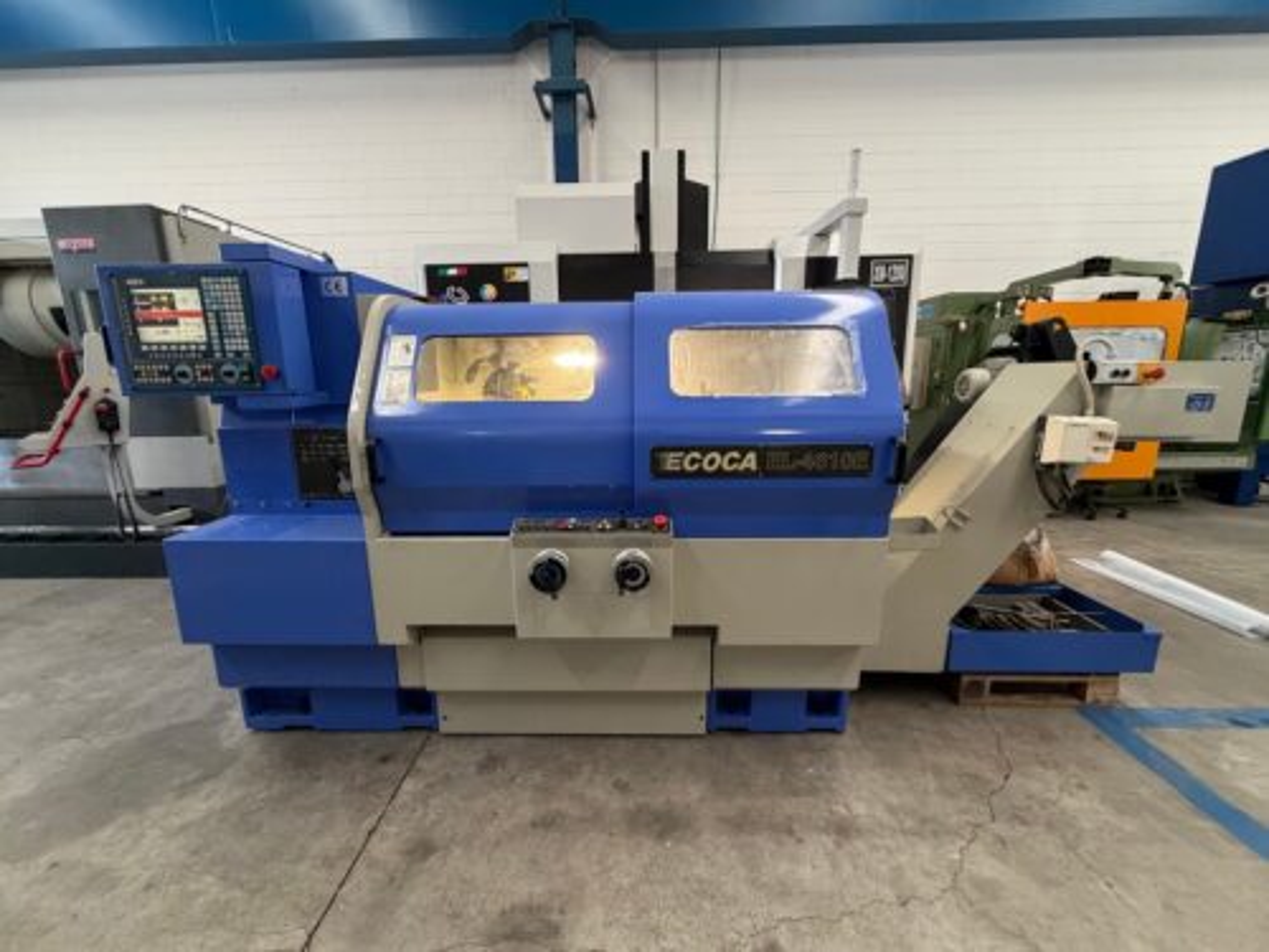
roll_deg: +0.4
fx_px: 513
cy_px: 476
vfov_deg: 85.7
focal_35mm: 14
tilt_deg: -12.1
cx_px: 634
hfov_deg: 102.1
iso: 400
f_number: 2.2
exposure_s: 1/50
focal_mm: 2.22
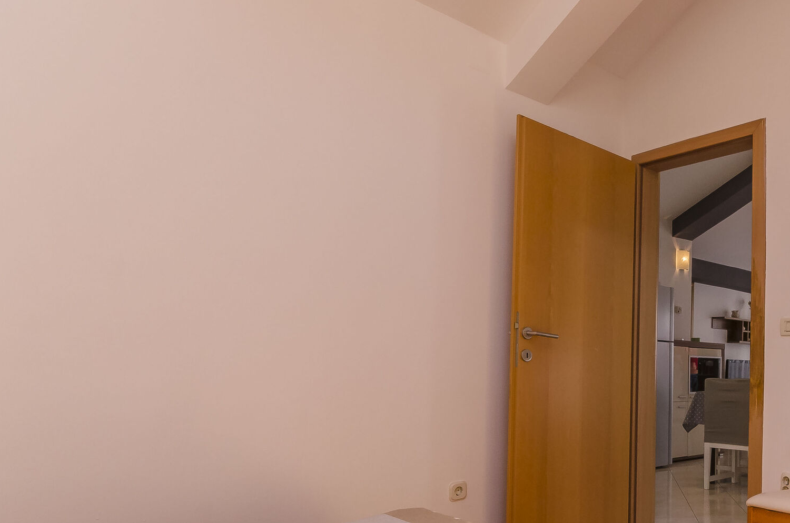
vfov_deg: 45.5
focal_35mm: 28
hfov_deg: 57.3
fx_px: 613
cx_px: 697
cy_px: 353
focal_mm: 10
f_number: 9
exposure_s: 1/100
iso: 320
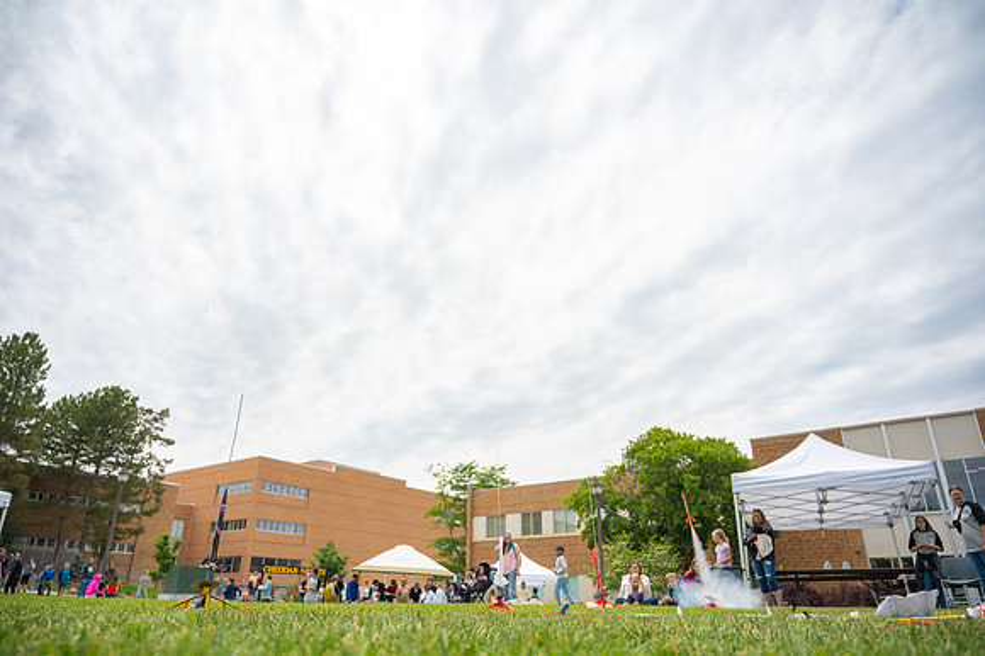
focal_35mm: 24
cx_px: 492
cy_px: 328
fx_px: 656
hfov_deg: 73.8
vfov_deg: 53.1
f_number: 4
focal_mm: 24
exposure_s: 1/2500
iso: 160
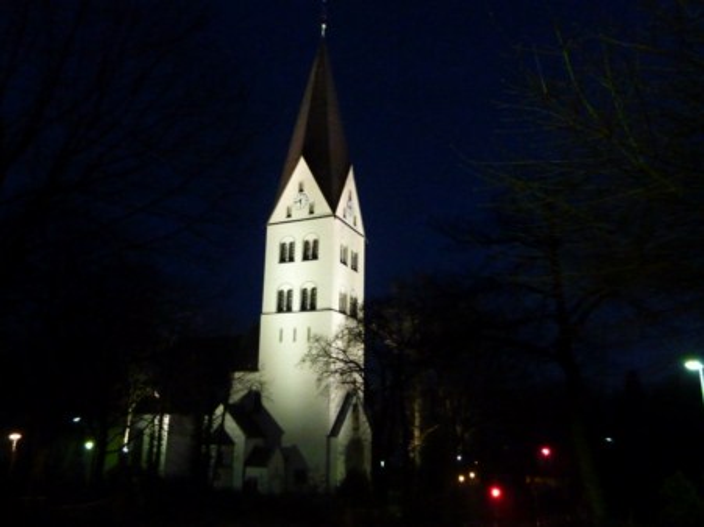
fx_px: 549
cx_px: 352
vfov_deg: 51.3
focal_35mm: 27
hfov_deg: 65.3
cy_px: 264
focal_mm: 4.4
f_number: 3.3
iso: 800
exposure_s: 1/10
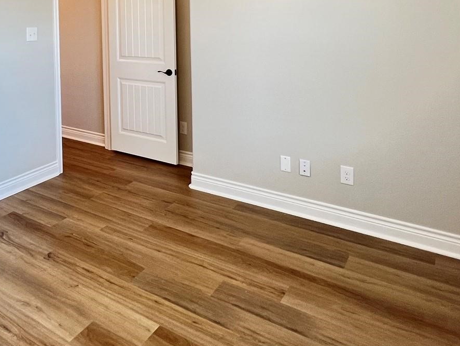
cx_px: 92
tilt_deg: -1.2
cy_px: 28
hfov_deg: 55.7
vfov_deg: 42.5
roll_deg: +1.0
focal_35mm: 30
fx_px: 399
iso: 200
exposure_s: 1/60
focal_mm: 1.57
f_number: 1.8
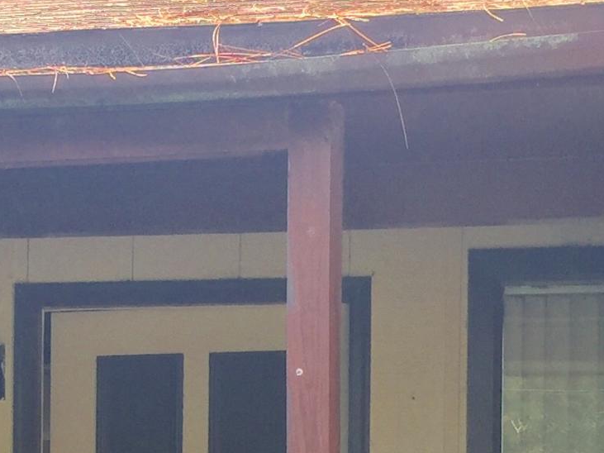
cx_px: 87
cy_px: 609
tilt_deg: -0.8
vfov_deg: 12.0
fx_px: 2076
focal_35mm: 119
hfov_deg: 16.4
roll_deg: -1.2
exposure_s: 1/350
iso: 32
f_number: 2.2
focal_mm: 4.15
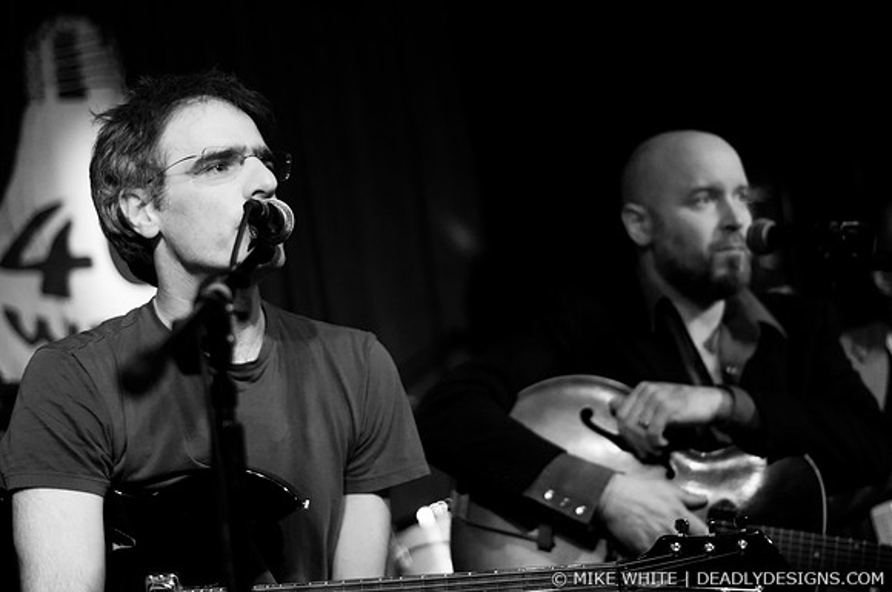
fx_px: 1856
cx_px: 446
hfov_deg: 27.0
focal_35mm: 75
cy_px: 296
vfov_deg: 18.1
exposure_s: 1/50
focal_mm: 50
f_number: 1.8
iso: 1000
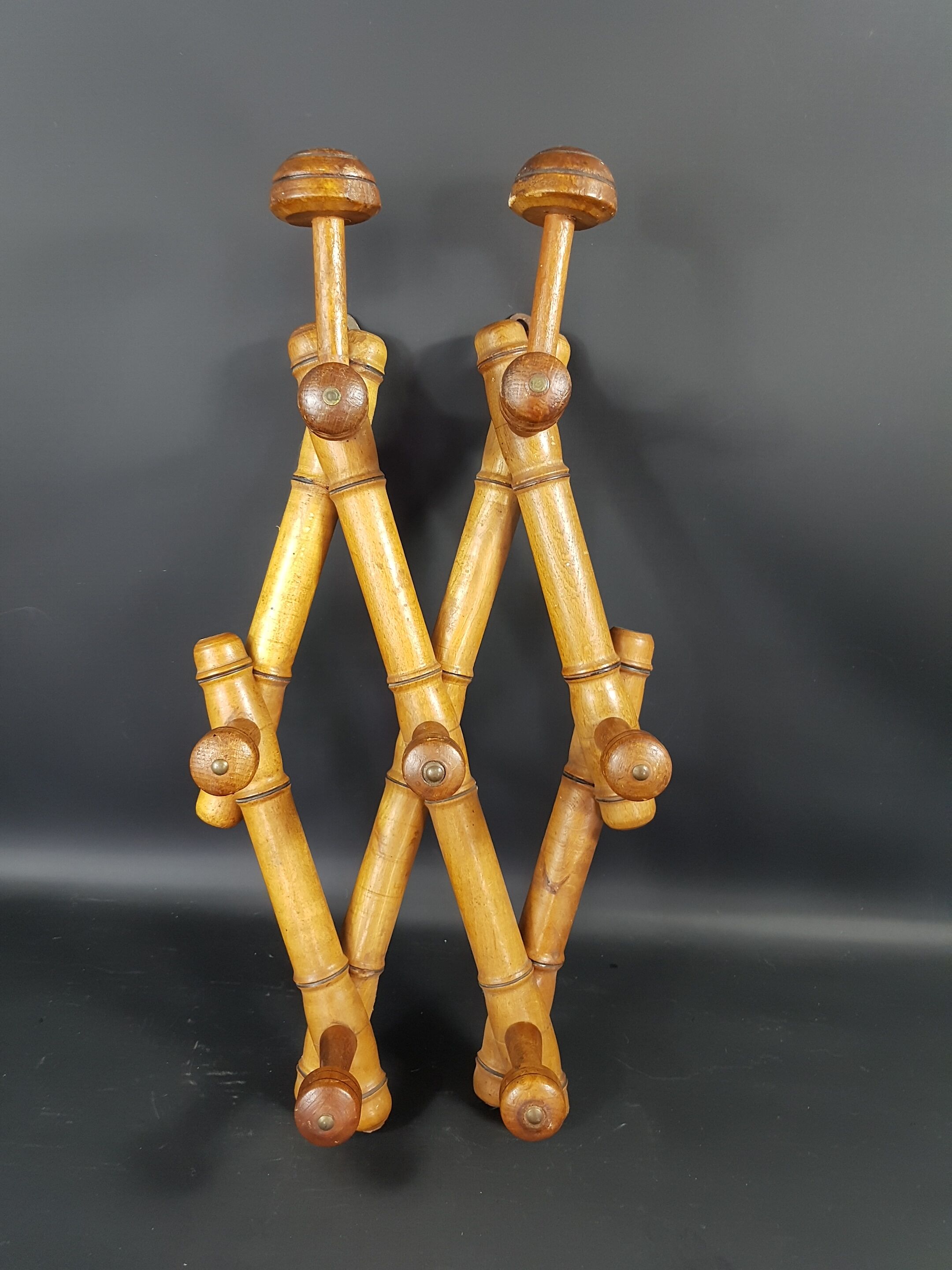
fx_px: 953
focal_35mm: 26
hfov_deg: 53.1
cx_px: 476
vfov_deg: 67.3
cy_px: 635
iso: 200
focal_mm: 4.2
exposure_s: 1/50
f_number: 1.7
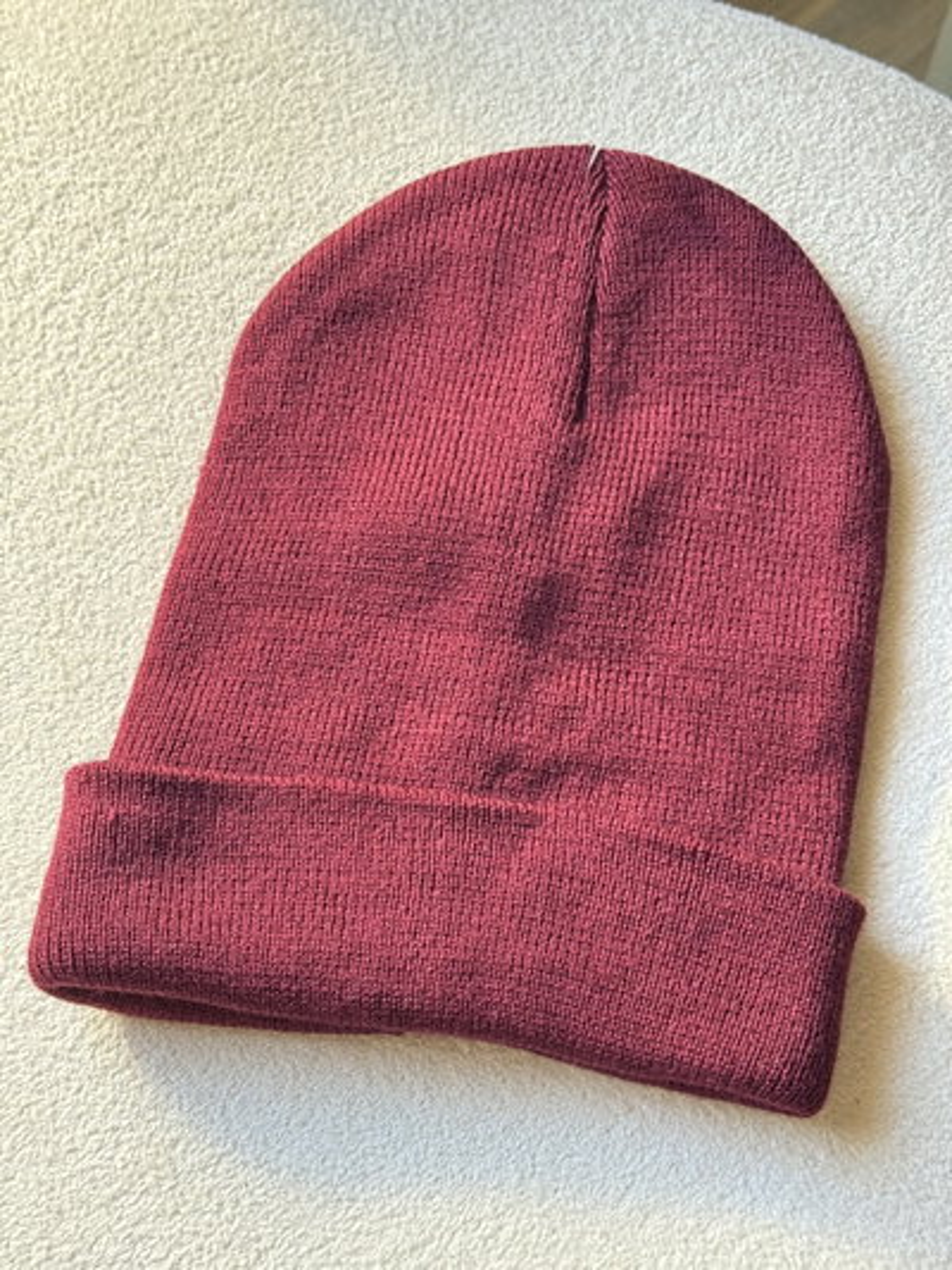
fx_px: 1759
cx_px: 476
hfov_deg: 30.3
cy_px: 635
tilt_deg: -71.0
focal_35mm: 48
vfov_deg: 39.6
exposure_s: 1/50
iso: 250
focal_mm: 6.76
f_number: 1.78
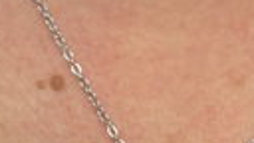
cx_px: 177
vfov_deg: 10.0
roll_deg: +3.5
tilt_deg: -6.9
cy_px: 208
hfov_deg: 18.1
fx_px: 795
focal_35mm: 118
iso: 125
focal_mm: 5.96
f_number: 1.6
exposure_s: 1/98
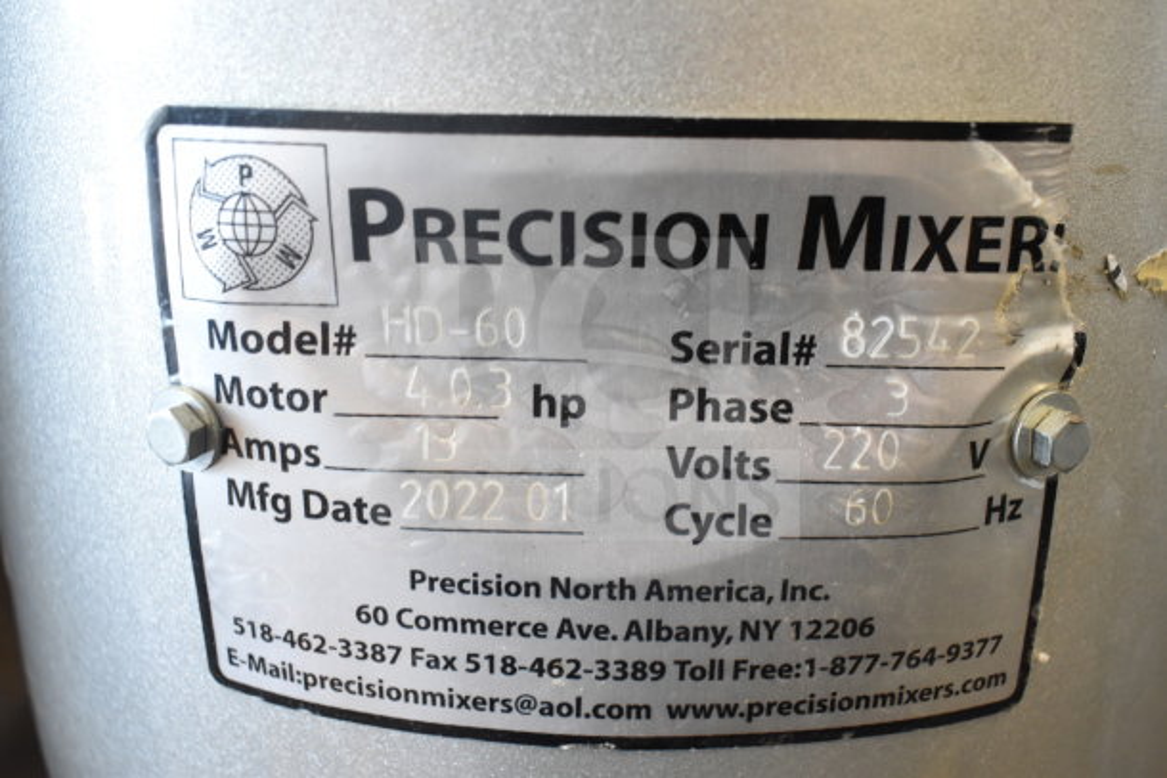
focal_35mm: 34
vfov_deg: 38.4
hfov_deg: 55.1
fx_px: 1119
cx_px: 584
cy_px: 389
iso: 2000
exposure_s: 1/40
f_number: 3.8
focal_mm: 23
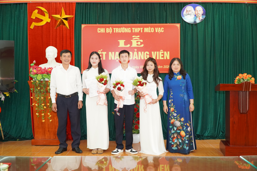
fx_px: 236
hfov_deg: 57.2
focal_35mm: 33
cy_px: 86
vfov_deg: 40.0
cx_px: 128
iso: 1600
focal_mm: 22
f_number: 4
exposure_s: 1/160
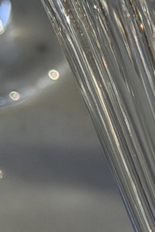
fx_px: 1860
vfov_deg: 7.1
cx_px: 296
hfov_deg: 4.7
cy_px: 281
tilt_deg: -51.2
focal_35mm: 288
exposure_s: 1/134
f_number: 1.78
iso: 160
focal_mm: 6.76
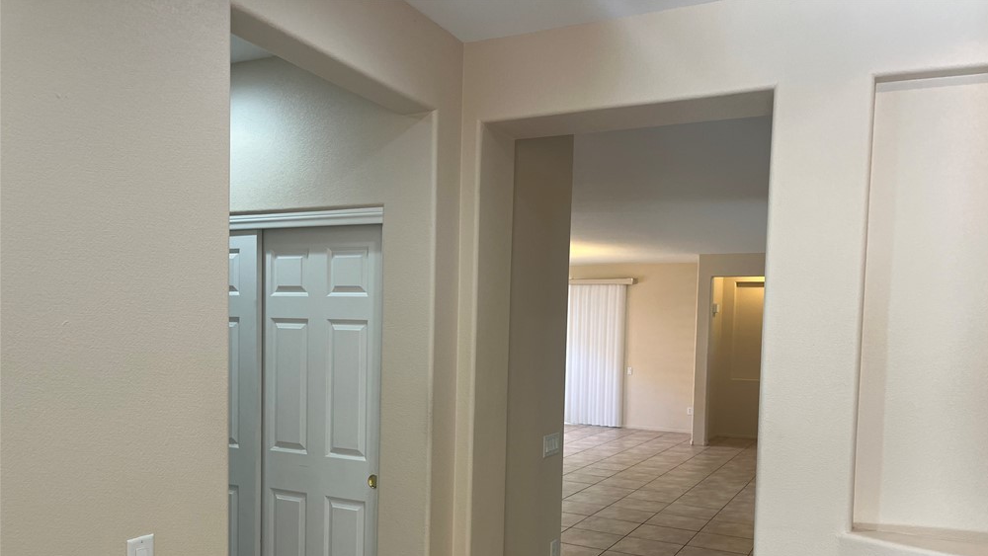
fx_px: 760
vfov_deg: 39.7
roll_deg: -0.3
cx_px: 505
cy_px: 377
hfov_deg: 66.0
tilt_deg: -2.8
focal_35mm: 29
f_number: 1.6
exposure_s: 1/120
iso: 100
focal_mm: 5.1
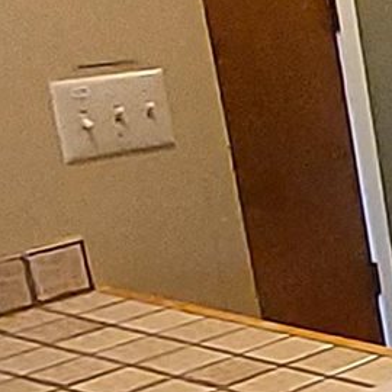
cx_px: 974
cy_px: 274
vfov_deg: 17.7
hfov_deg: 12.9
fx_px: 1256
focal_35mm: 98
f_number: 2.2
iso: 320
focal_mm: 1.42
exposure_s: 1/60
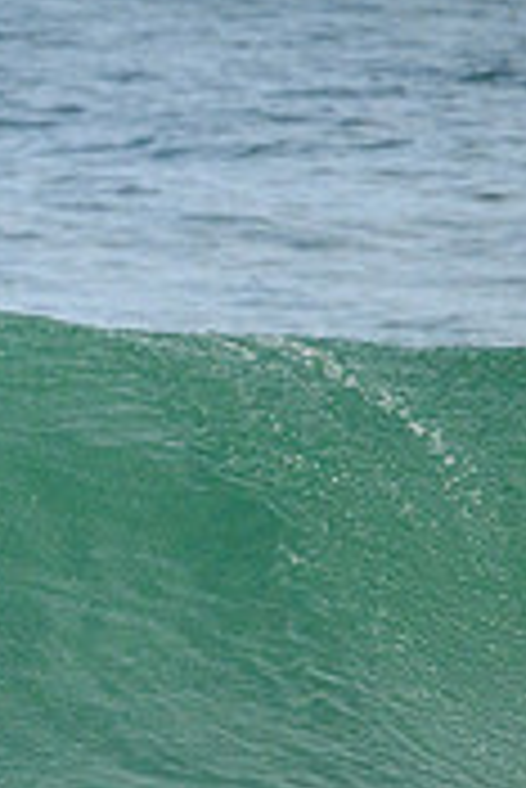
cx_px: -490
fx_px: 42781
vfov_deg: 1.1
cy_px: 556
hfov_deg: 0.7
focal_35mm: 1956
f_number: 11
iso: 1000
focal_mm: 590
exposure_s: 1/2500
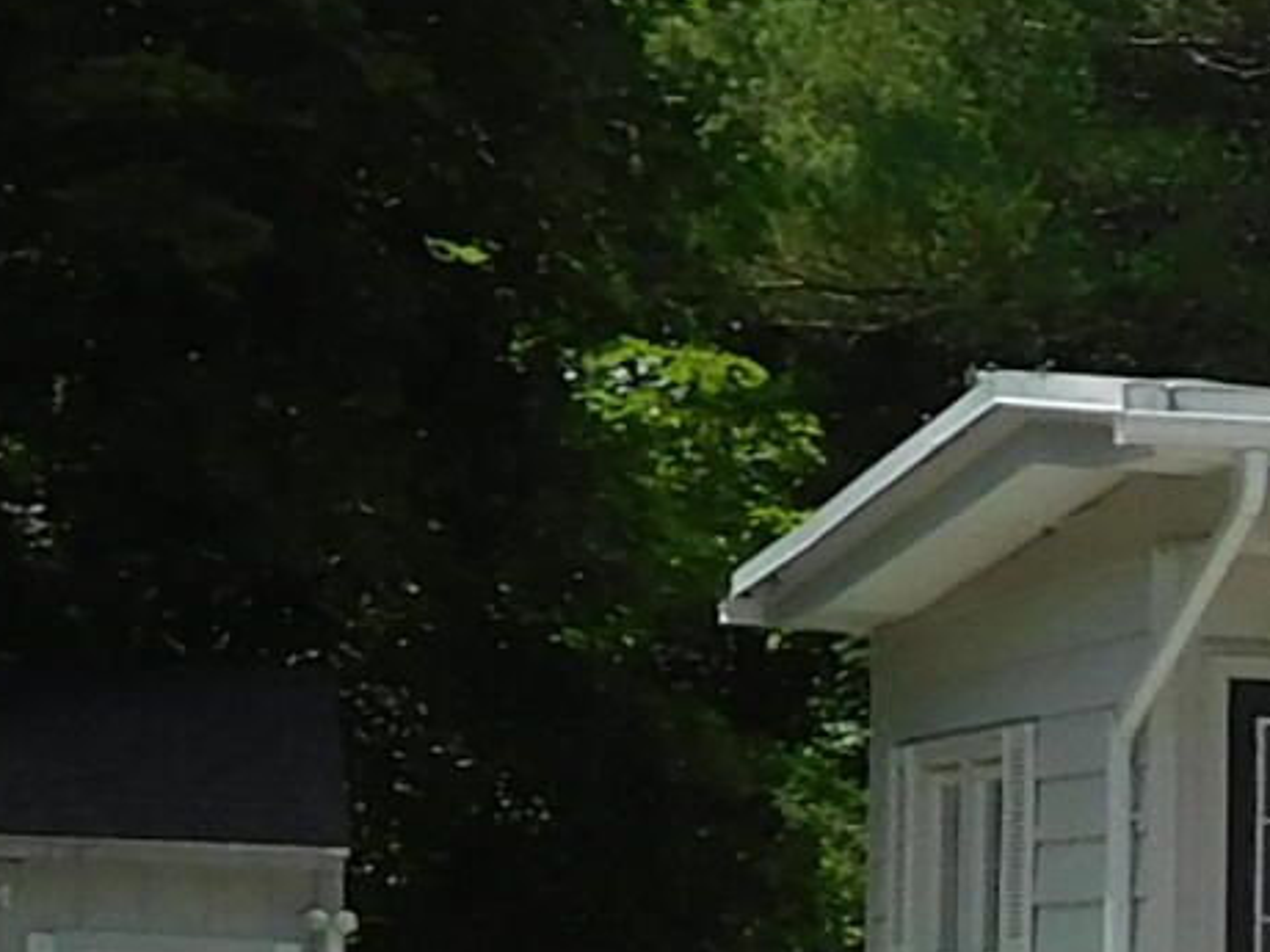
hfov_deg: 9.6
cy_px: 1170
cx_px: 3708
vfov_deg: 9.0
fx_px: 5980
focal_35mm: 163
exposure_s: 1/400
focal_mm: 4.5
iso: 125
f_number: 6.8
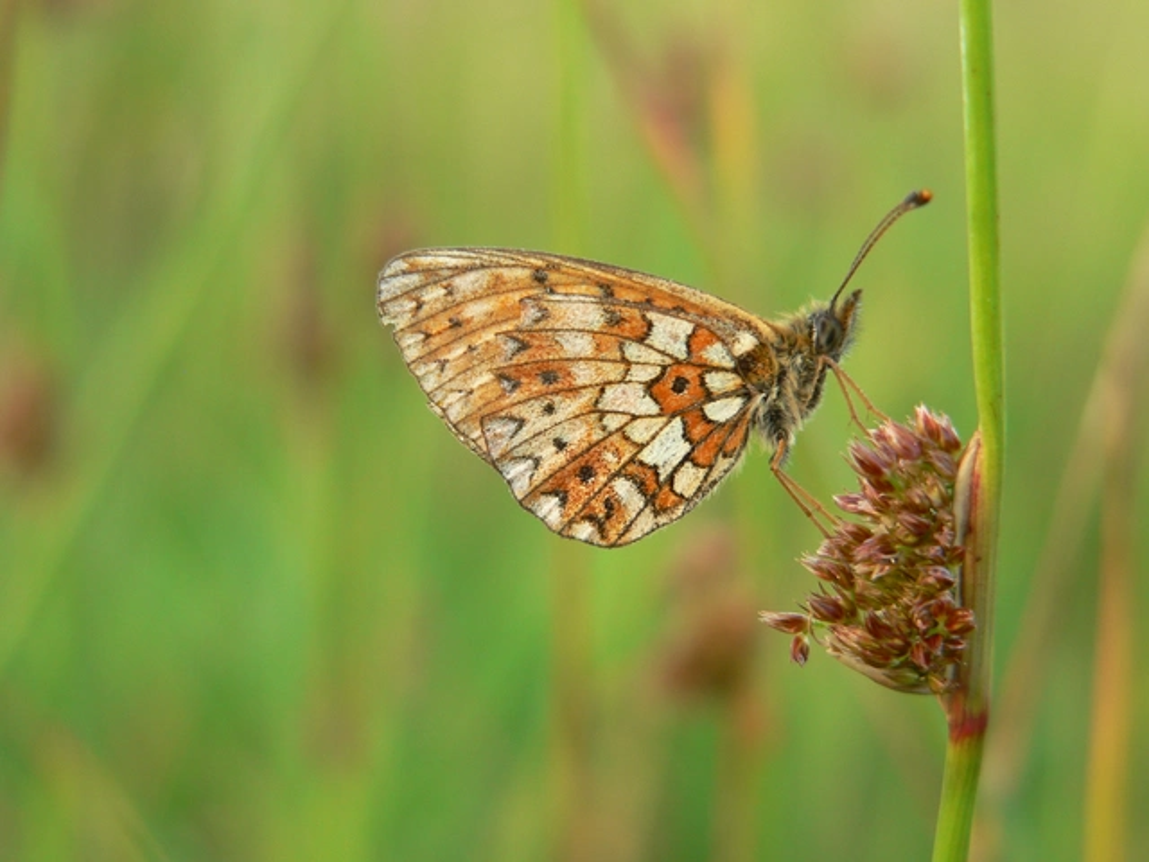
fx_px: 3352
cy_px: 431
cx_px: 574
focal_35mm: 101
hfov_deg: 19.4
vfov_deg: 14.6
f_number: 2.8
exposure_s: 1/50
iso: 100
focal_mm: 16.8
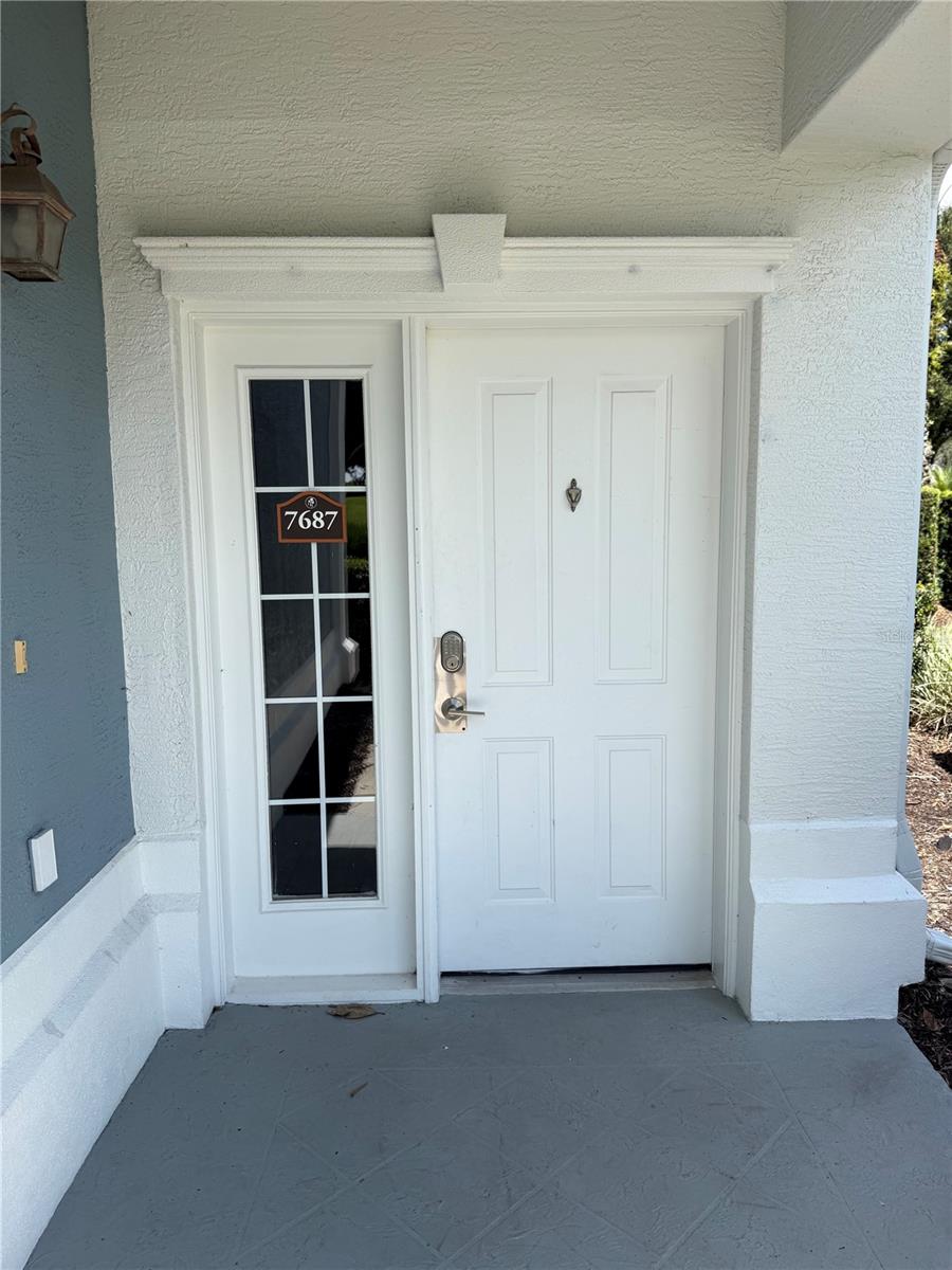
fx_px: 880
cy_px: 635
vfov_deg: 71.6
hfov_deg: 56.8
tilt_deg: -7.8
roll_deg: +0.8
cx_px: 476
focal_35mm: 24
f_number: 1.78
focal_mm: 6.76
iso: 80
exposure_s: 1/2525
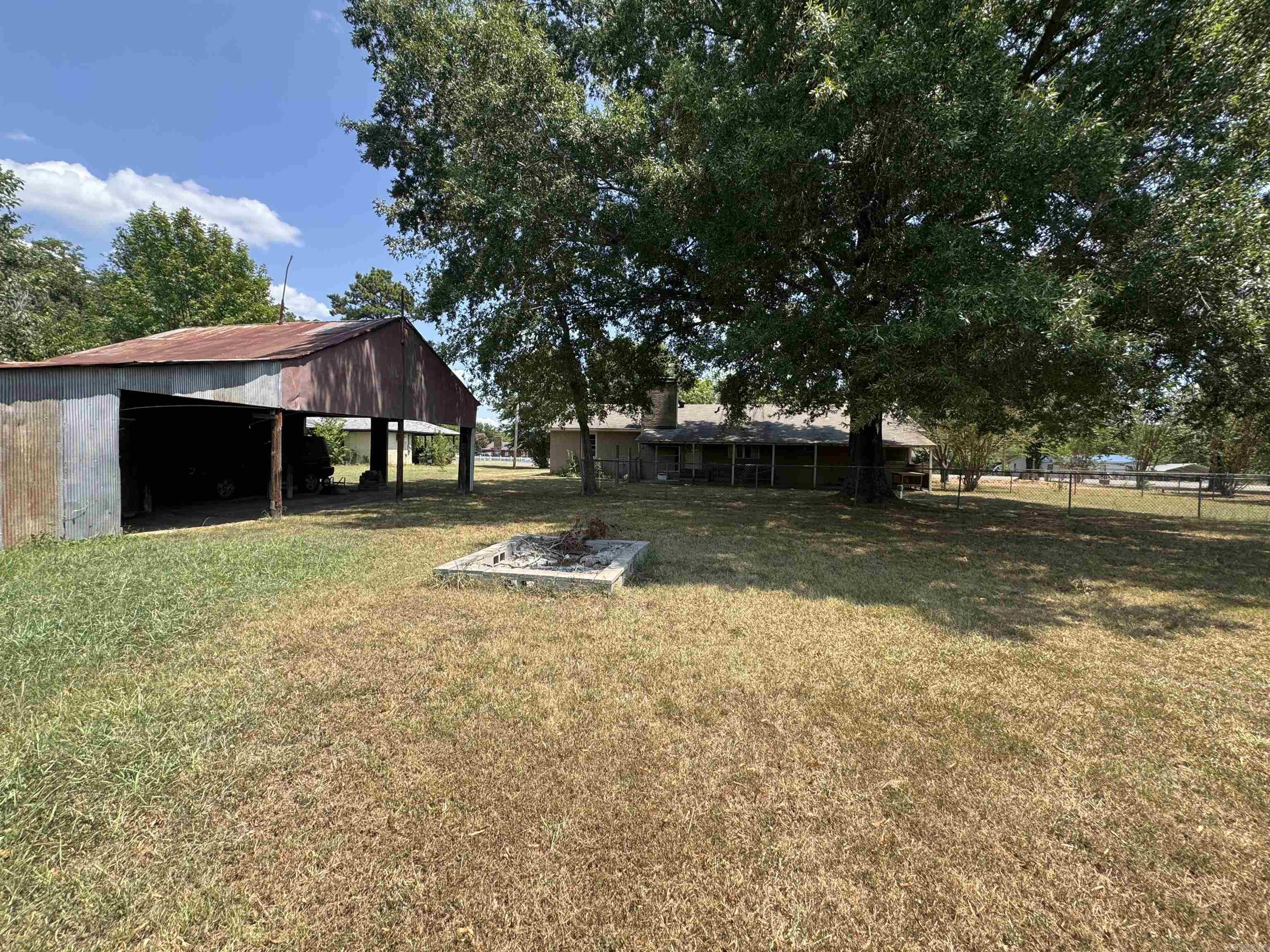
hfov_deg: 102.1
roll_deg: -1.0
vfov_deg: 85.7
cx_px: 635
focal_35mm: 14
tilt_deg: -3.6
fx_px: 514
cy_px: 476
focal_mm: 2.22
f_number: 2.2
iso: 40
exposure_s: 1/657
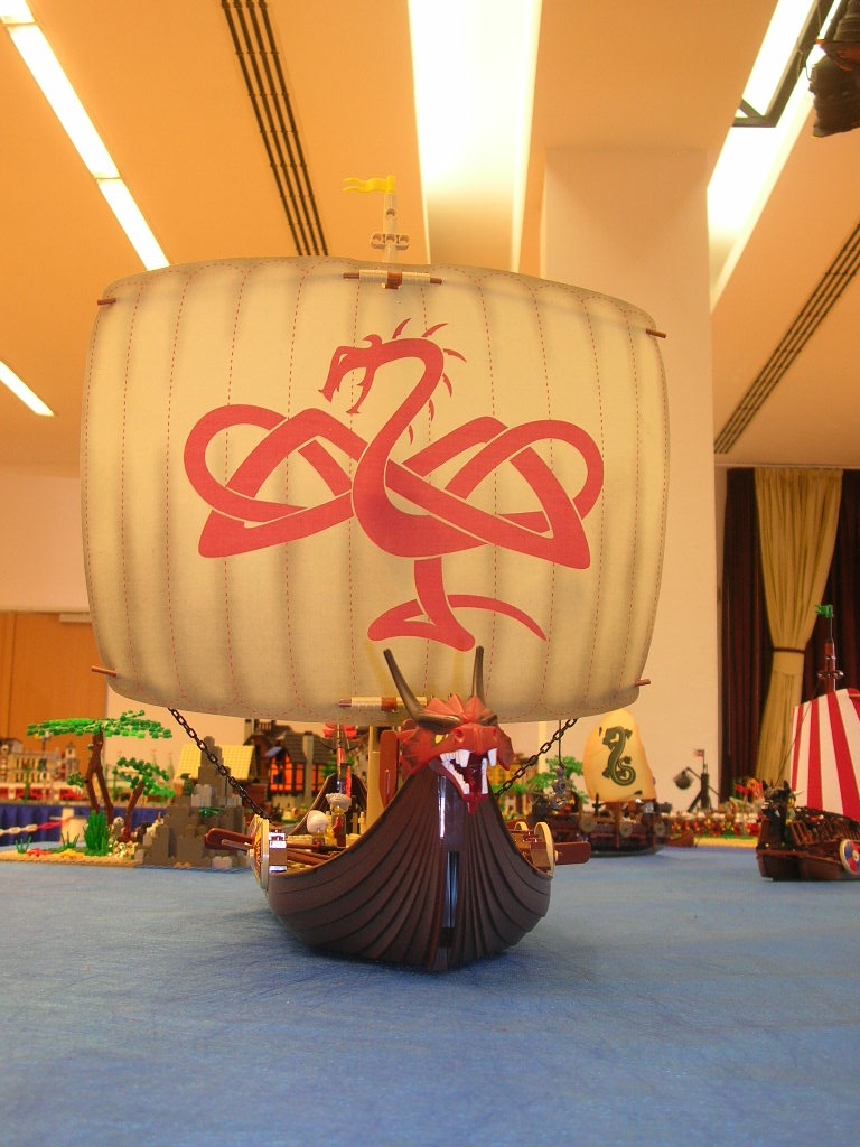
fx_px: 1391
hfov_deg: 34.3
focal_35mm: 42
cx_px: 430
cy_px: 574
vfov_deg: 44.8
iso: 50
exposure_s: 1/8.7
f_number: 3
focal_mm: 7.1
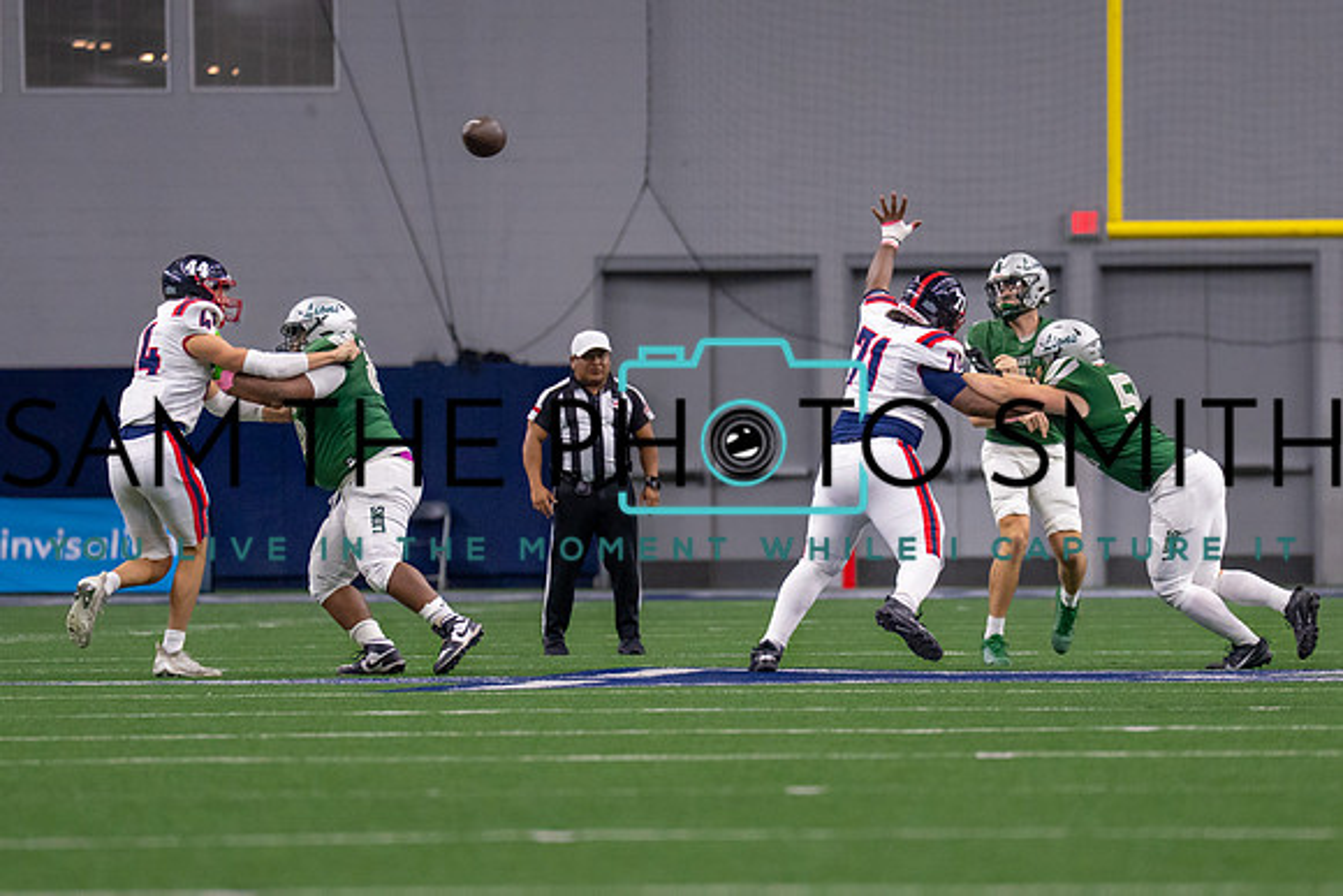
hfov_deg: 5.3
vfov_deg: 3.5
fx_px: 14505
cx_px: 980
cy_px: 429
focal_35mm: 389
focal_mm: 200
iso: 2000
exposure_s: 1/1000
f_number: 2.8
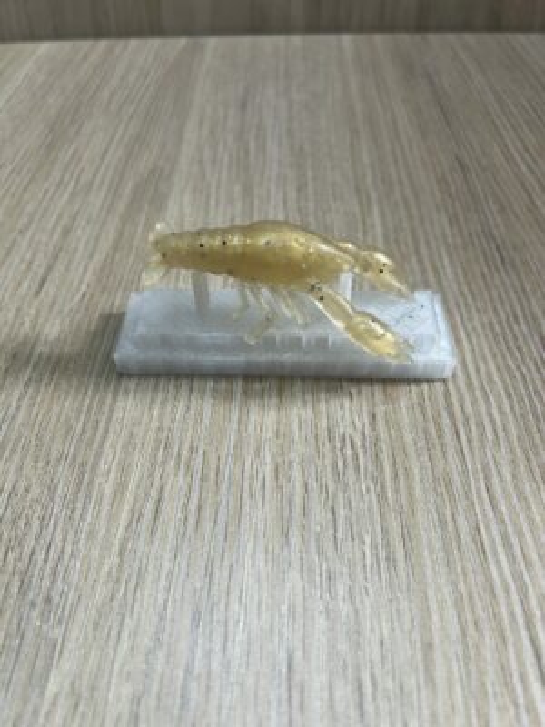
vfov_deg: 67.3
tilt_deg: -47.6
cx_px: 272
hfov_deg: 53.1
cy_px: 364
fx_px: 546
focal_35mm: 26
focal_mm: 5.7
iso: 125
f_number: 1.5
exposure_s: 1/98
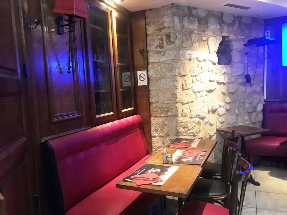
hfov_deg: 63.4
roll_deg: +4.3
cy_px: 108
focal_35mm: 28
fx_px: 232
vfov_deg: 49.7
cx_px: 144
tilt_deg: -3.3
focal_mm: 3.99
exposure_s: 1/8
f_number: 1.8
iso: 100
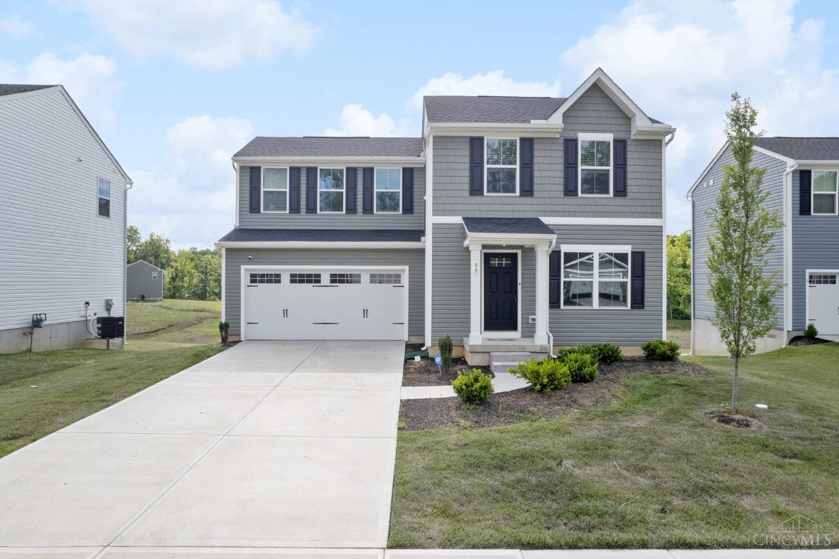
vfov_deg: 57.2
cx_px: 420
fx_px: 513
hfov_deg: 78.6
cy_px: 280
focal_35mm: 22
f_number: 2.8
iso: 100
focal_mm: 8.38
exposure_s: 1/2000
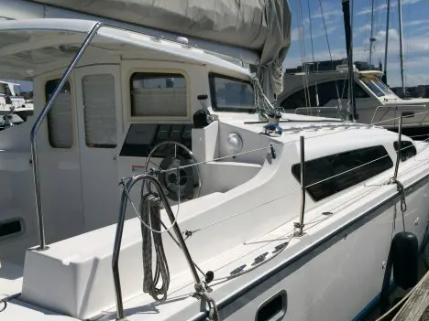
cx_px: 219
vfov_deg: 34.8
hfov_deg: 45.8
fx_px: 508
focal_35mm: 41
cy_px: 210
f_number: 2.2
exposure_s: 1/10309
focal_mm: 4.12
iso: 40
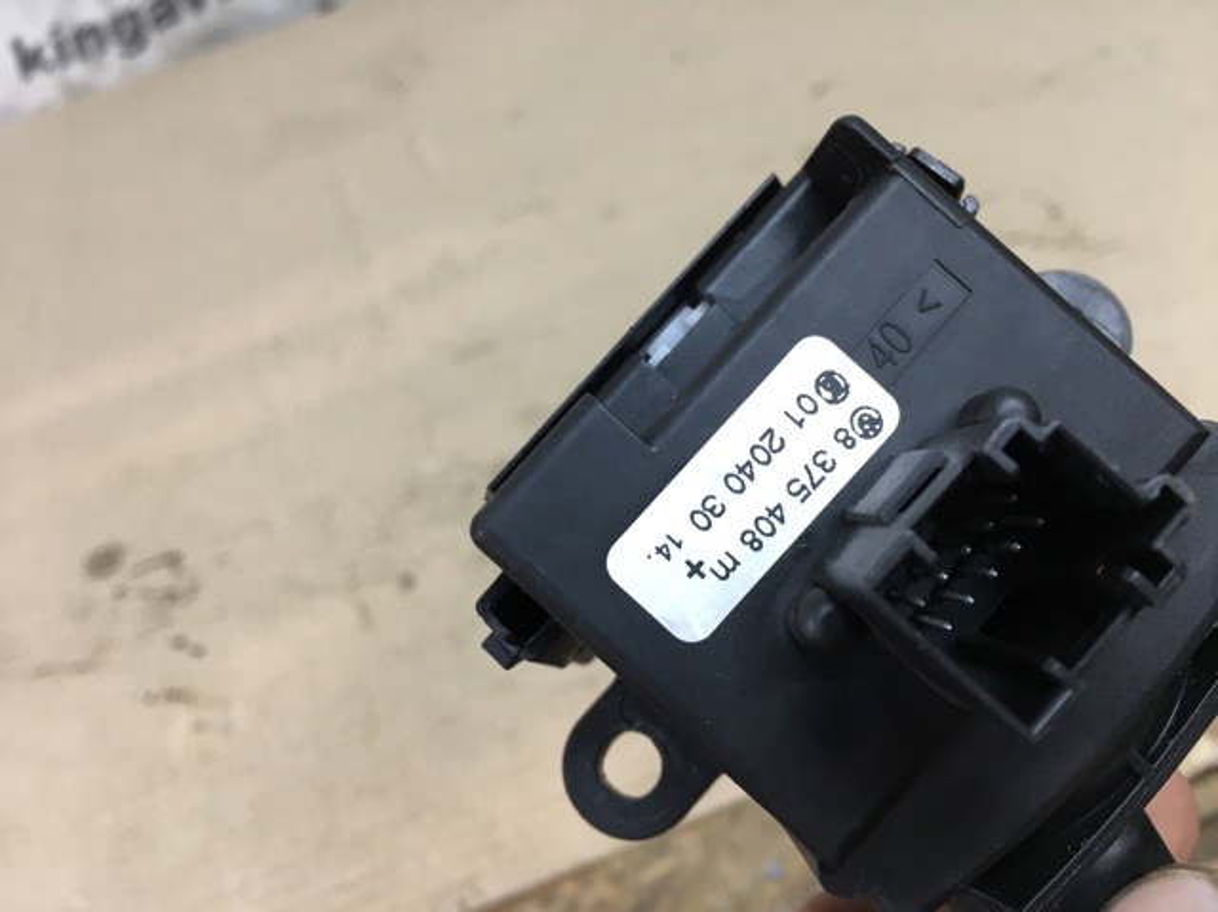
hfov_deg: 61.7
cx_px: 609
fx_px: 1020
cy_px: 456
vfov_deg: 48.2
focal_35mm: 29
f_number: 2.2
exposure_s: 1/33
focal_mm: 4.15
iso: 64
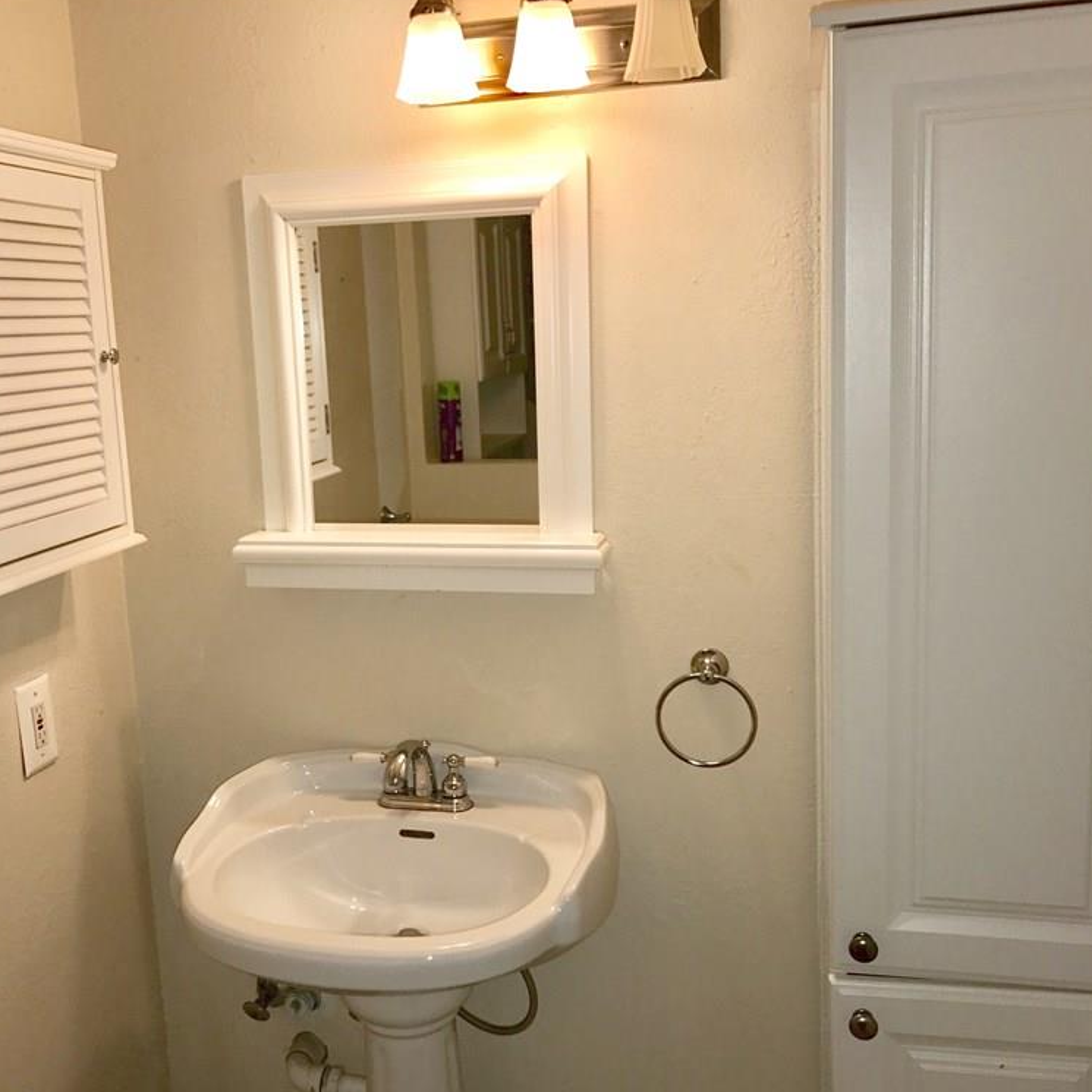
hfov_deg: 48.3
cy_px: 553
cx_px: 479
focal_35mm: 34
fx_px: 1213
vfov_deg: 48.4
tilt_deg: -9.9
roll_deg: +3.2
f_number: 1.8
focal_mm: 3.99
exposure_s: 1/44
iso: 20
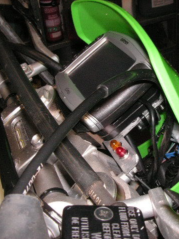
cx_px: 124
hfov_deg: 28.3
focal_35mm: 51
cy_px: 119
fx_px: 351
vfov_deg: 37.5
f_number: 6.6
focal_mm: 6.3
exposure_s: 1/45
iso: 160
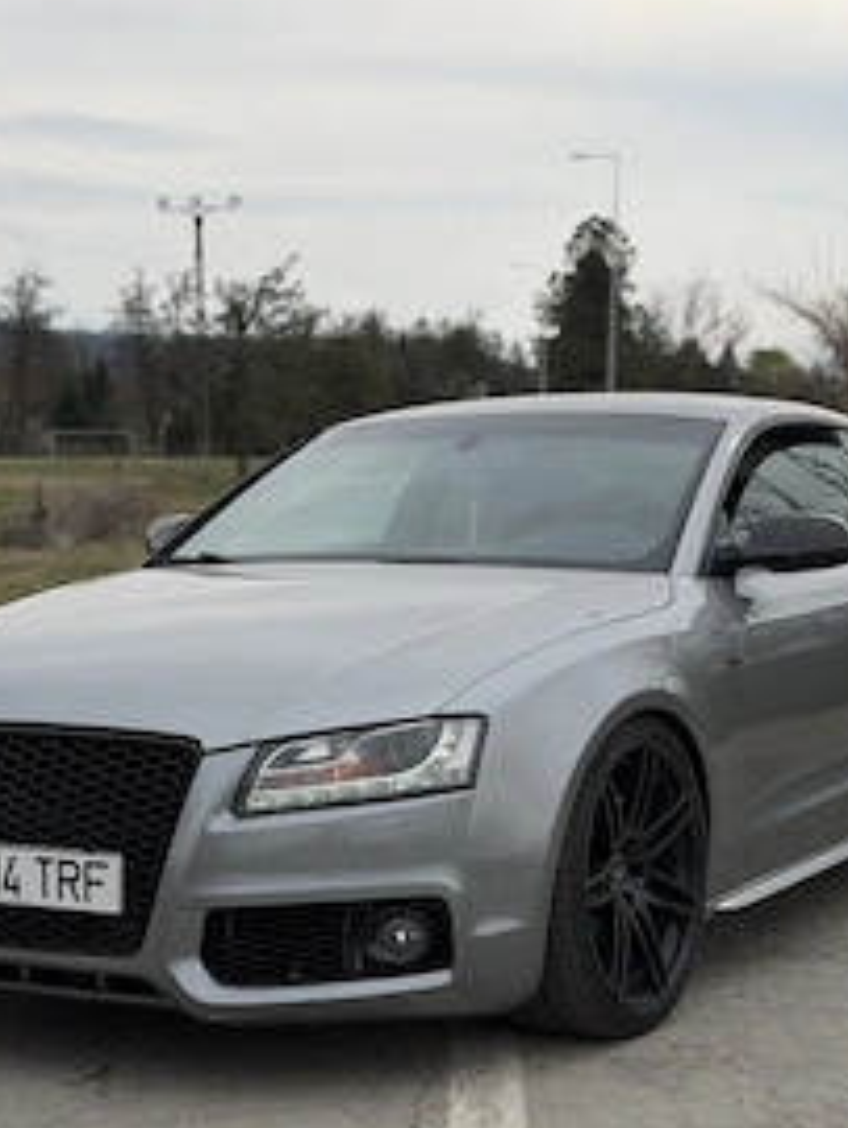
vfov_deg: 27.4
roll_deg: -0.3
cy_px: 635
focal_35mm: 71
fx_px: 2315
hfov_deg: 20.7
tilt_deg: -4.3
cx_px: 334
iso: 64
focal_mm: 6.76
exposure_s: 1/4329
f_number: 1.78
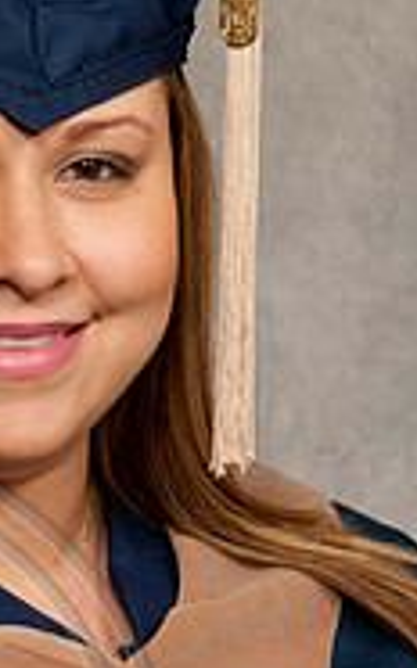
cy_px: 316
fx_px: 5045
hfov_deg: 4.7
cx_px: -41
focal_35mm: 277
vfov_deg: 7.6
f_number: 5.6
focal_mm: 75
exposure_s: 1/125
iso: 200
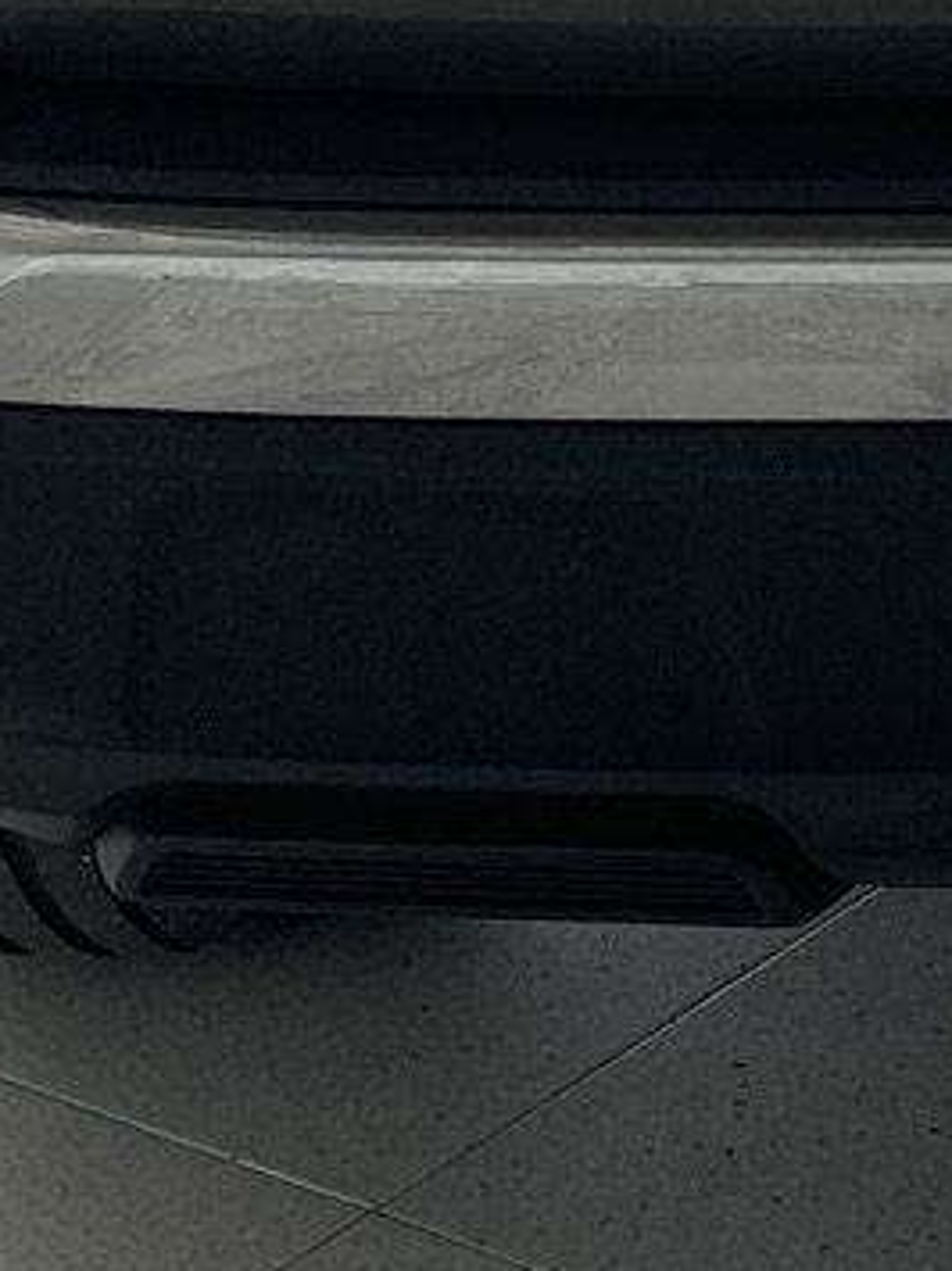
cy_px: -440
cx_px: 1797
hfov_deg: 9.4
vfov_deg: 12.7
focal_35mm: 150
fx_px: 5504
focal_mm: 5.1
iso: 32
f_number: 1.6
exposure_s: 1/887
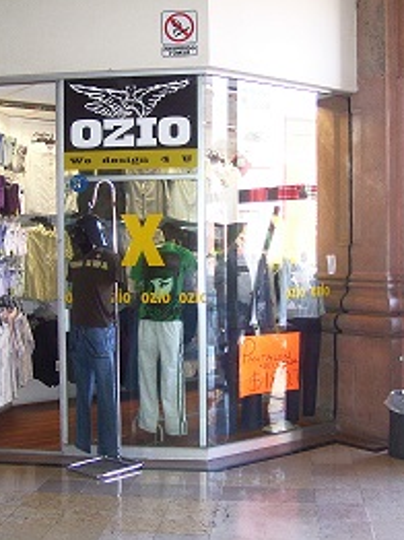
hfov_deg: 29.5
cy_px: 270
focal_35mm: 49
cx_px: 159
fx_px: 764
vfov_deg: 38.9
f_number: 2.7
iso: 200
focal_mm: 6
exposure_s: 1/60
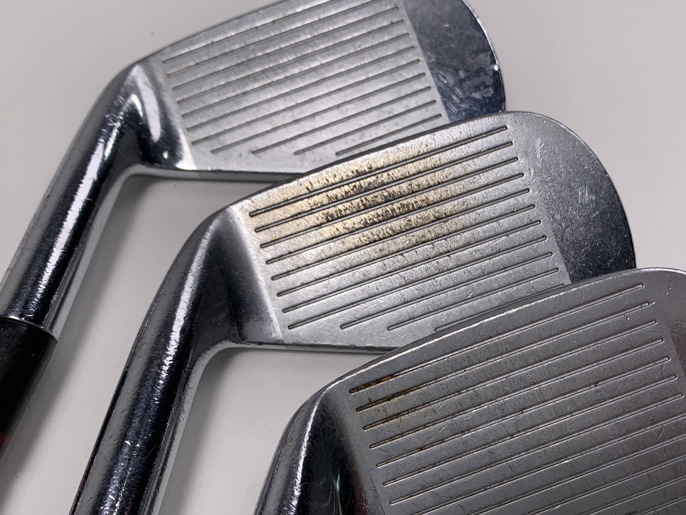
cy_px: 276
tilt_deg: -61.3
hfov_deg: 52.2
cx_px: 417
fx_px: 694
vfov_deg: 40.7
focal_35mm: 35
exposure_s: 1/492
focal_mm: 4.25
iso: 25
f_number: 1.8
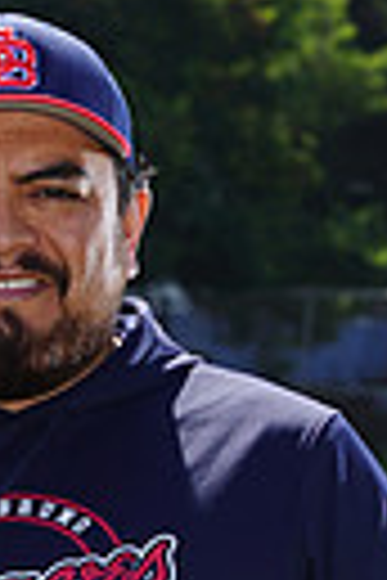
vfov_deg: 4.6
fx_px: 7223
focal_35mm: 448
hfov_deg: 3.1
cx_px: -88
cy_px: 962
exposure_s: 1/250
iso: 100
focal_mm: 100
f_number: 8
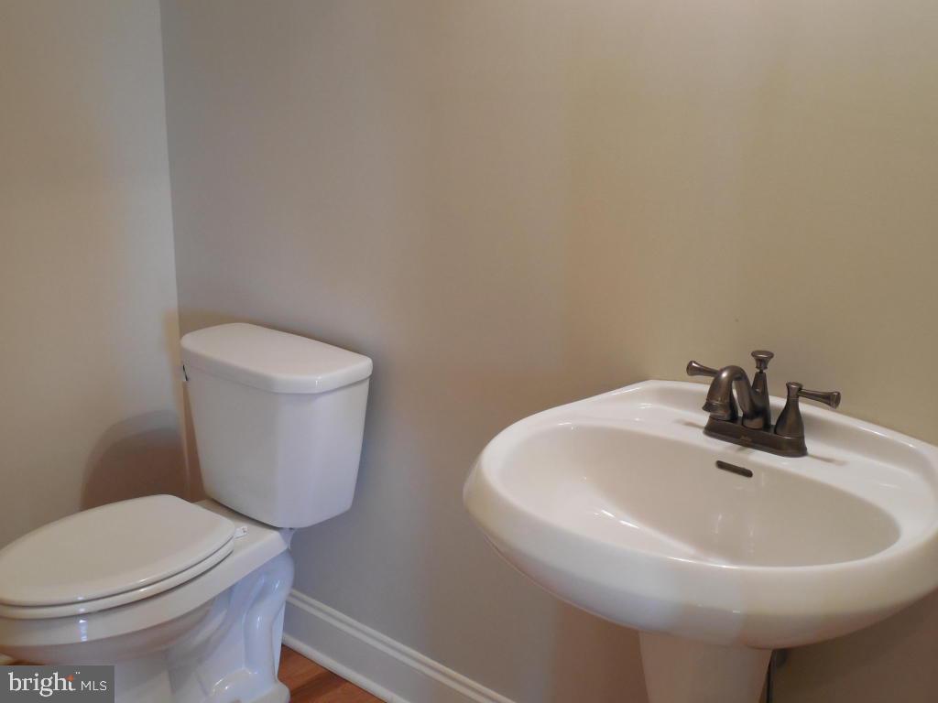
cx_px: 469
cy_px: 352
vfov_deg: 36.8
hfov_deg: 47.9
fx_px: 1057
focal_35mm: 39
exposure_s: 1/25
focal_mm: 7
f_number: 3.8
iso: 400
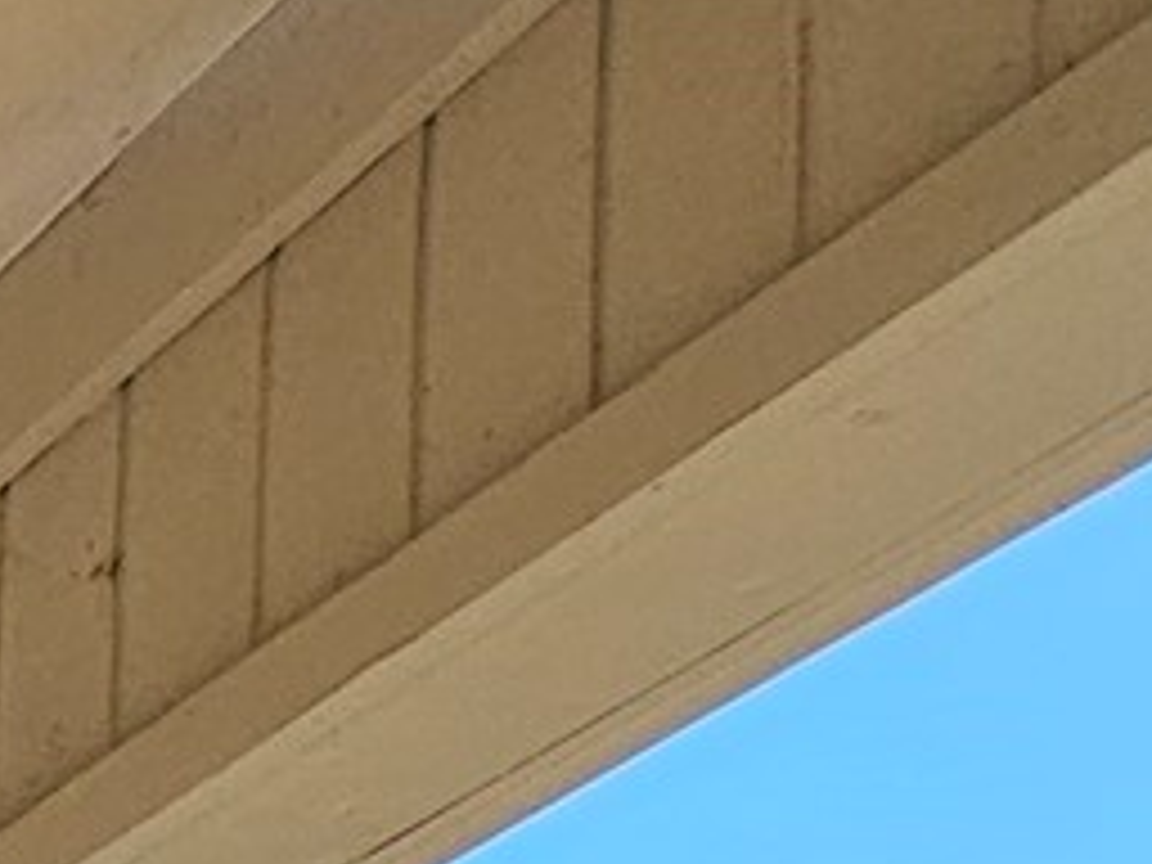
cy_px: 2264
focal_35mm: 104
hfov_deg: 9.5
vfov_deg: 11.2
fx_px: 3461
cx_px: -2930
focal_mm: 2.2
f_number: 2.2
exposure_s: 1/1453
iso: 50
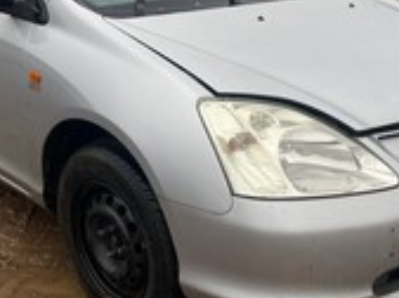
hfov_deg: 35.6
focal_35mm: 54
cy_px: 106
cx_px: 201
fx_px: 621
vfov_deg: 26.8
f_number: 1.6
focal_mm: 4.2
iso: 32
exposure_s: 1/122
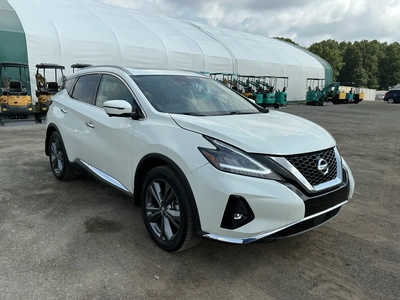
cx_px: 200
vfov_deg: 49.7
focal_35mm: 28
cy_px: 150
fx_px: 324
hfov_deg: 63.4
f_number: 1.8
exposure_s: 1/2141
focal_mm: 3
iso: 25
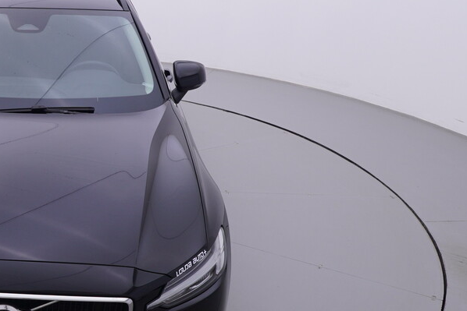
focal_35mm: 54
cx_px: -16
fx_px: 703
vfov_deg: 24.9
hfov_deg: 33.2
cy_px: 118
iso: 200
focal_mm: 15
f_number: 5
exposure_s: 1/80
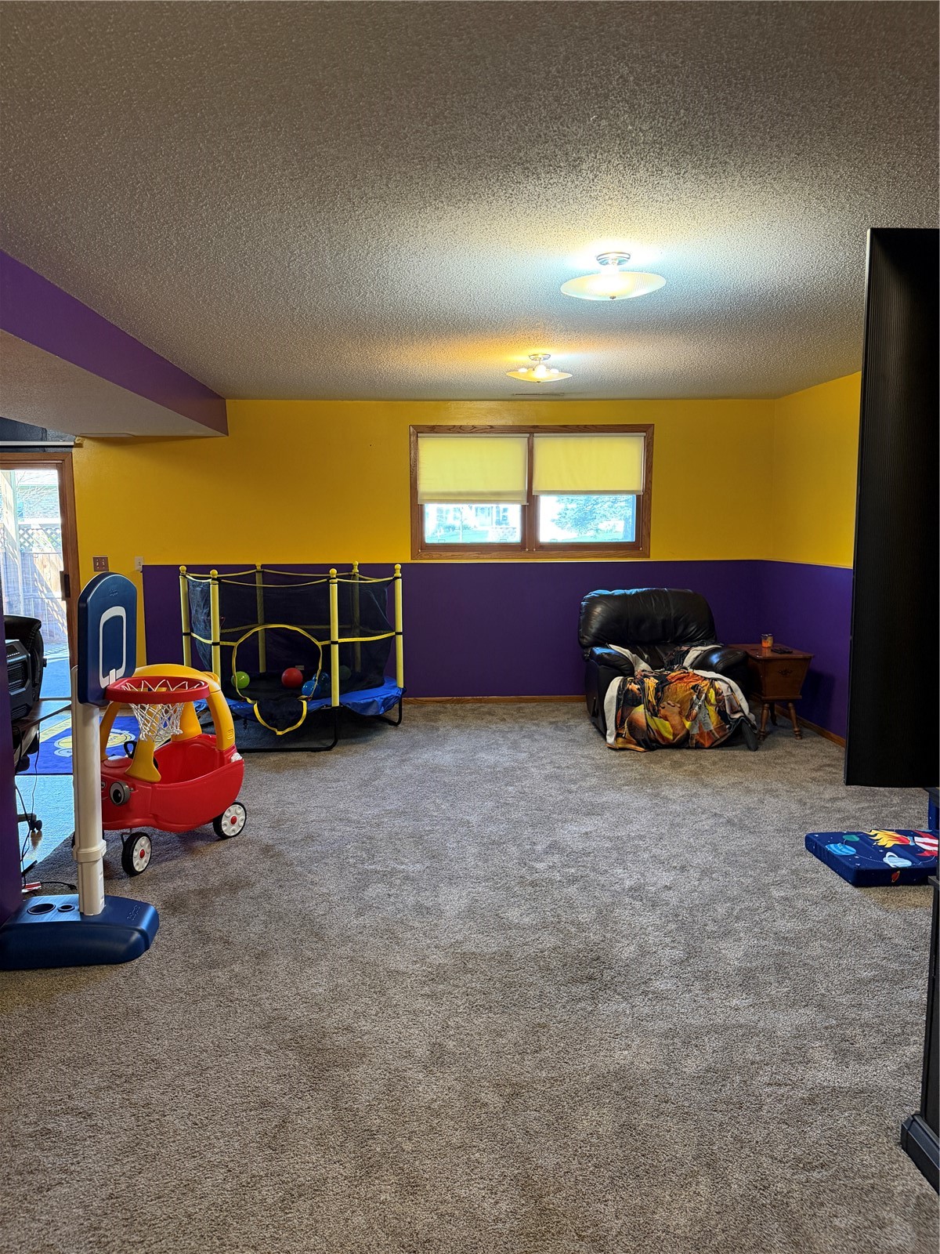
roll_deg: +0.0
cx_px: 470
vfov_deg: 71.6
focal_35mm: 24
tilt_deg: -8.0
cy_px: 627
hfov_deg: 56.8
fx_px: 869
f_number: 1.78
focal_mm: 6.76
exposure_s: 1/60
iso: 320
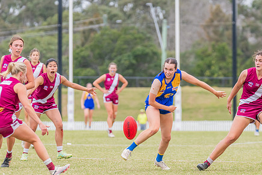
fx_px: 2548
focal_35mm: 350
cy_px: 106
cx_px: 155
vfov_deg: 3.9
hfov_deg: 5.9
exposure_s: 1/1250
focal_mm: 250
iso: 800
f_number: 6.3
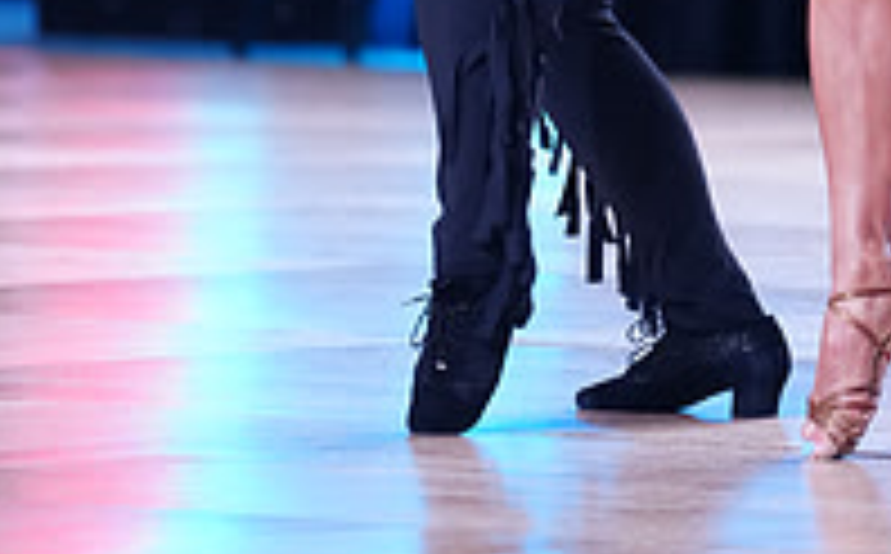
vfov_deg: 2.8
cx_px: 857
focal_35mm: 470
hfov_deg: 4.5
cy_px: -455
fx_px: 11393
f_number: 2.8
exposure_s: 1/640
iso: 1600
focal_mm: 157
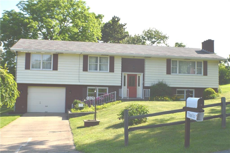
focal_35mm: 54
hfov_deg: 36.9
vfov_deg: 25.0
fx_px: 345
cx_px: 115
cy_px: 76
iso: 400
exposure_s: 1/400
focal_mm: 36
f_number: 11
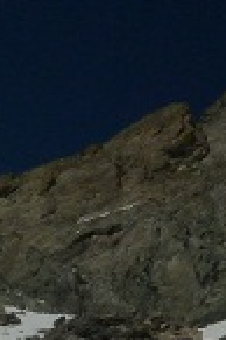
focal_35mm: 135
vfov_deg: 14.3
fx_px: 1274
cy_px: 498
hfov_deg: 9.6
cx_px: -185
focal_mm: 5.2
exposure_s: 1/1600
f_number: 8
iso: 125
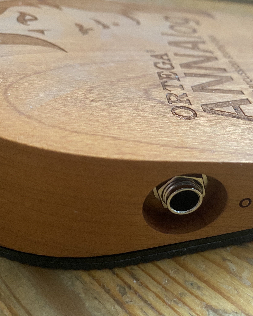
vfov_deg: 54.2
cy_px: 158
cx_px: 167
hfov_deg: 44.0
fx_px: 309
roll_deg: +6.7
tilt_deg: -38.5
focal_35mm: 33
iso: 500
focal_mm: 4.25
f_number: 1.8
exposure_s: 1/51
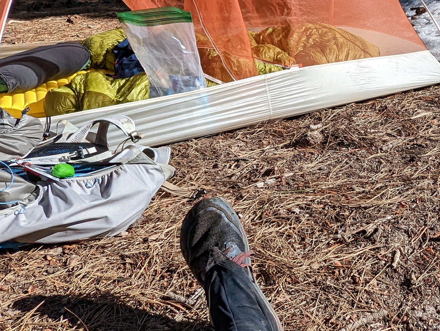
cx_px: 312
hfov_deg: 41.2
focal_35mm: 45
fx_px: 573
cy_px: 105
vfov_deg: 31.9
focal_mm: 2.35
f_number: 2.2
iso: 46
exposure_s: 1/1859
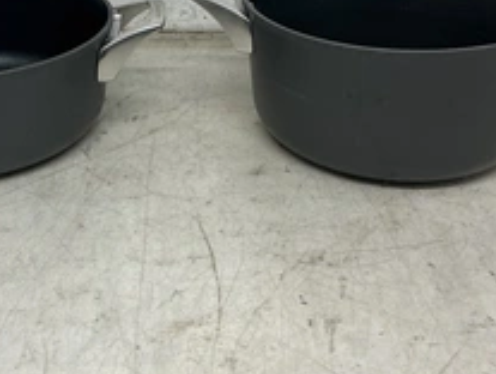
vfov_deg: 26.6
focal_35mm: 54
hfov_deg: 35.3
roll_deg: -0.1
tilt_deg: -24.2
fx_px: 775
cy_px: 74
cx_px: 180
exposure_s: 1/120
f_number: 1.8
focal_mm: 3
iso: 40
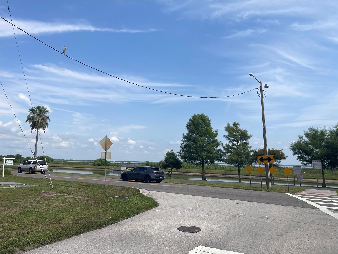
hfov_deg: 69.4
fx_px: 244
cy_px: 127
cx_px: 169
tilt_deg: +7.2
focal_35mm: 25
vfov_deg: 54.9
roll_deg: -1.2
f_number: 1.6
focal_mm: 5.1
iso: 32
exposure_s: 1/5376
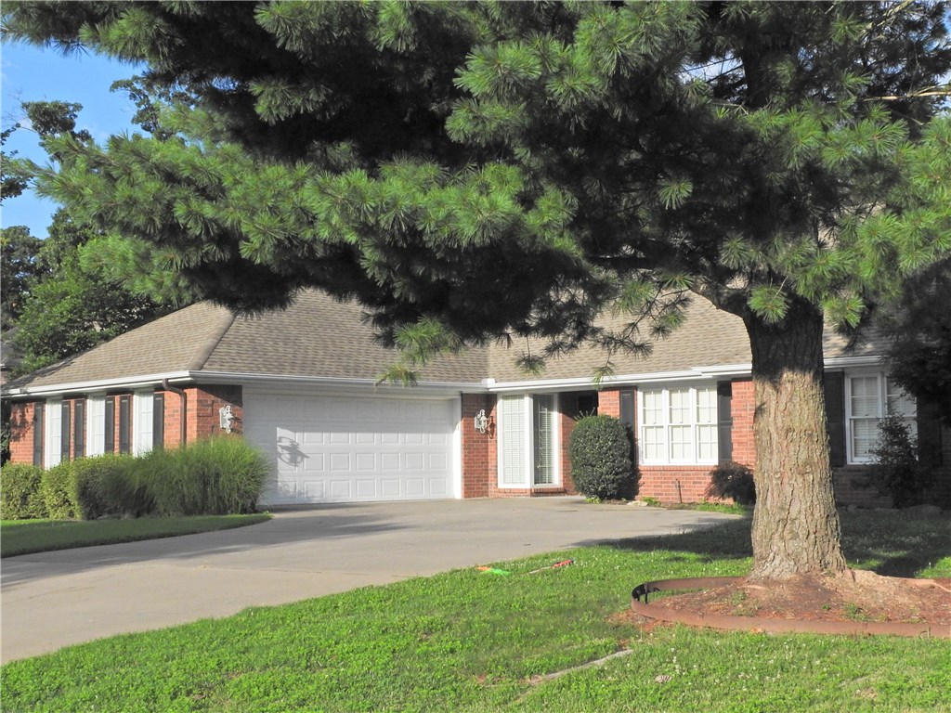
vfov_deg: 29.1
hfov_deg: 38.2
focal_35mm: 50
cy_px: 356
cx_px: 476
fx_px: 1374
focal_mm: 9
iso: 400
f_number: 6.3
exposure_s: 1/1600
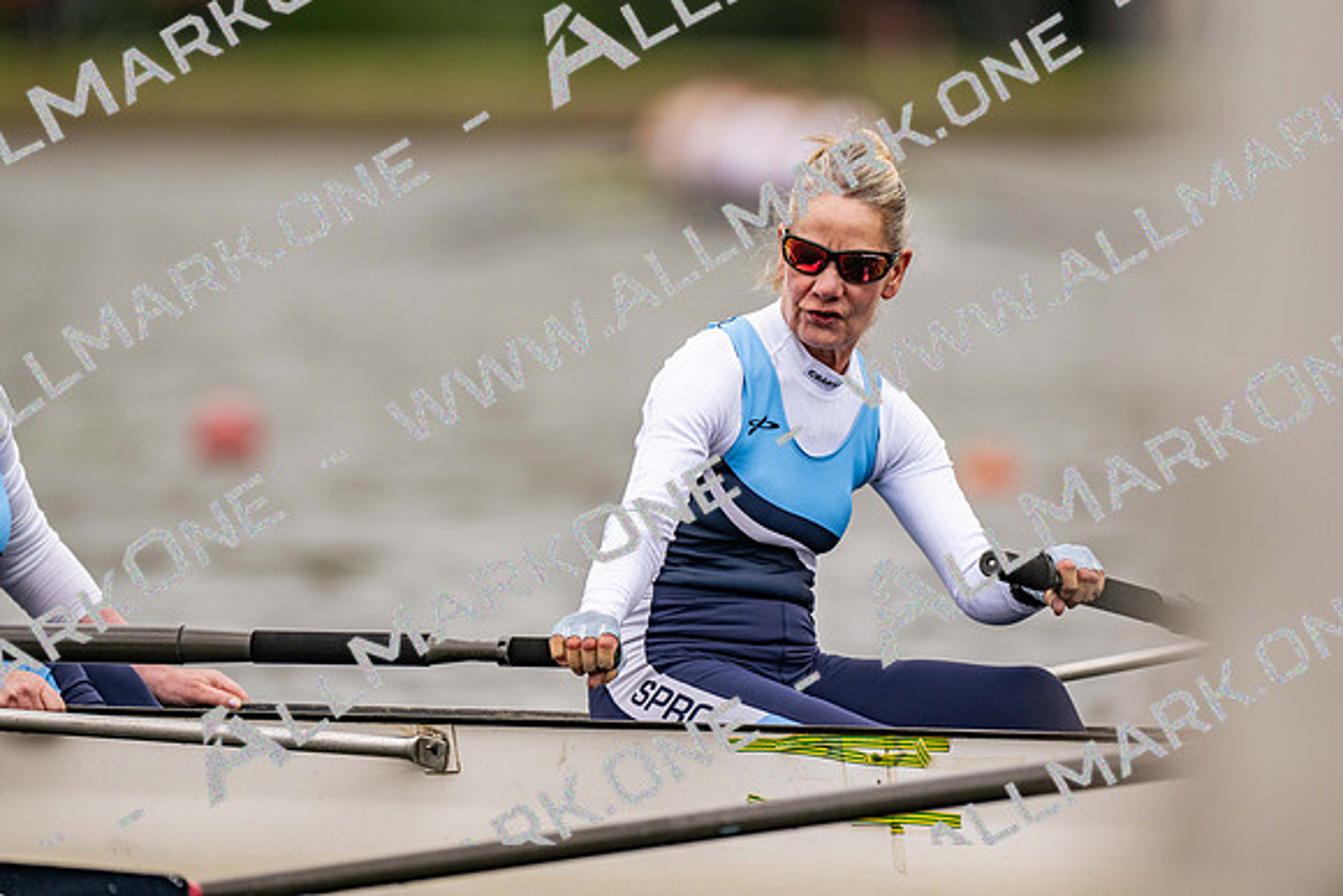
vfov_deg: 2.3
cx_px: 672
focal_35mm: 600
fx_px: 22388
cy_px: 448
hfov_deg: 3.4
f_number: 4
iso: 360
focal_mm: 600
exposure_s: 1/2500
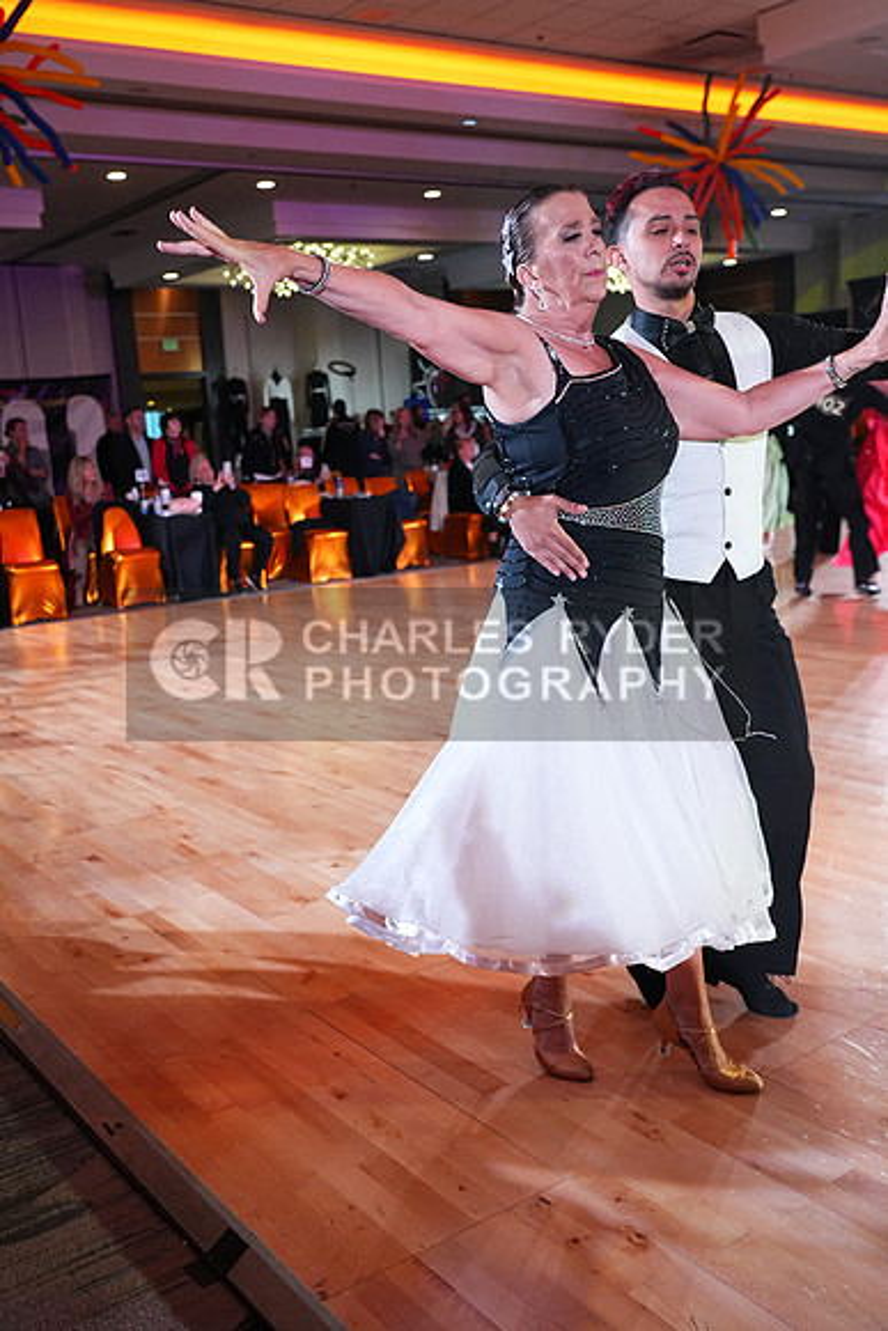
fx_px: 1257
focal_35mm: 34
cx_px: 444
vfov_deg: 55.8
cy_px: 666
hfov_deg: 38.9
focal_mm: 34
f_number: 4.5
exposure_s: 1/400
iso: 5000
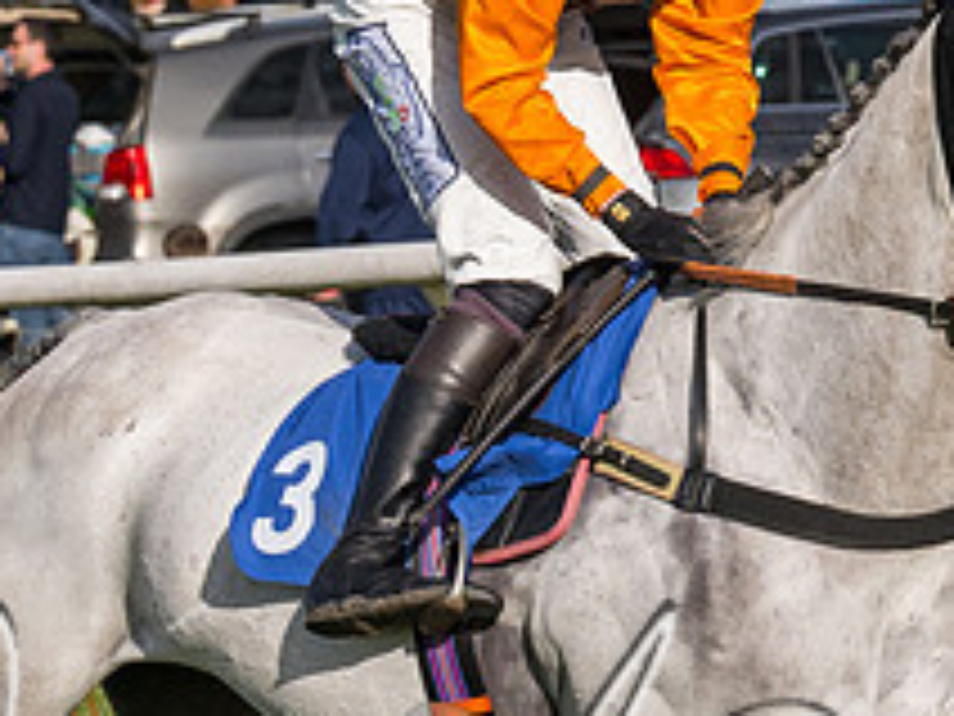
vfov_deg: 3.3
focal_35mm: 453
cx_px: 869
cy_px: 353
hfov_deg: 4.4
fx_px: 12484
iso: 400
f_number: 5
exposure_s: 1/3200
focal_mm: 73
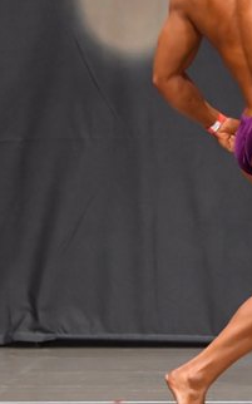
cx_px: 263
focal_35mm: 589
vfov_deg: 3.6
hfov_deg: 2.2
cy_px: 130
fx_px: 6478
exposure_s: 1/400
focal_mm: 160
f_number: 5.6
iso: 6400
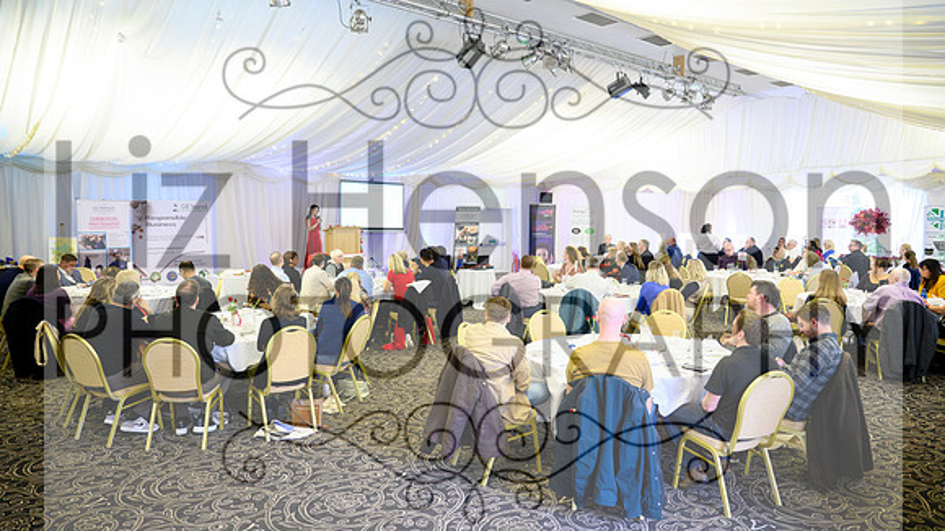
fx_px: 636
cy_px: 258
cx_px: 475
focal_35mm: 25
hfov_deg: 73.2
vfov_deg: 45.3
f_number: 2.8
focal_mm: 24
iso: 8000
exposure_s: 1/160
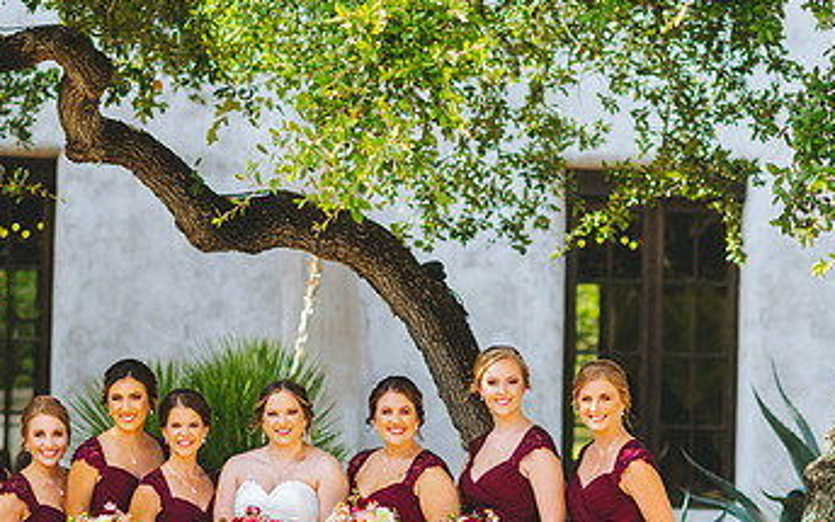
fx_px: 3322
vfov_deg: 8.9
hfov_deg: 14.3
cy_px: 466
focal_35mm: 146
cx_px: 269
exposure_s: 1/1250
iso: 160
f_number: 2
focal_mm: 85
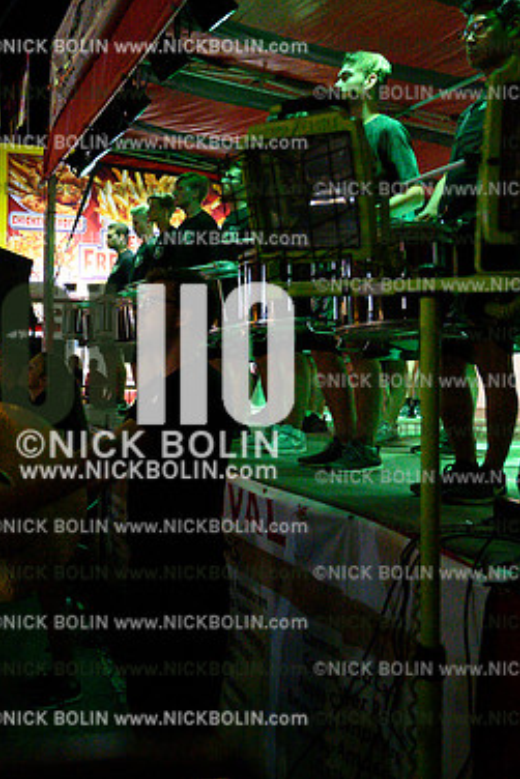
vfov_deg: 51.9
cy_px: 381
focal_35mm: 37
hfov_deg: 35.4
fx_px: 801
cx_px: 147
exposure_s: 1/1000
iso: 32000
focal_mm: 24
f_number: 4
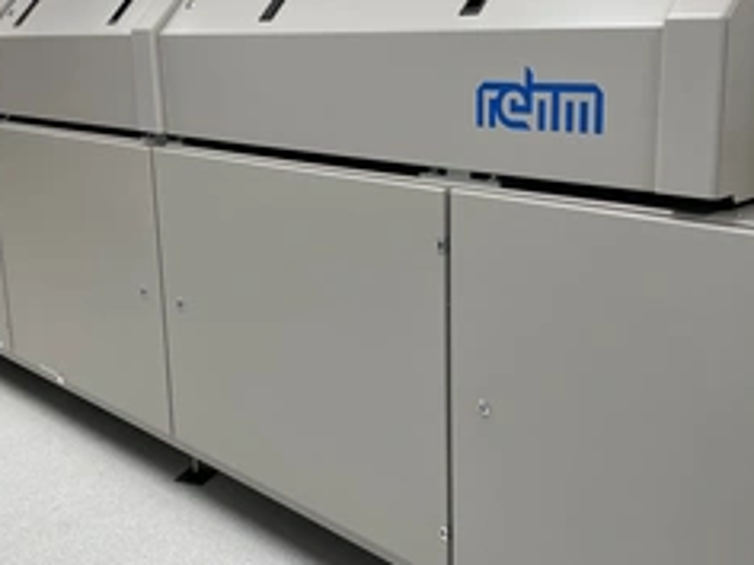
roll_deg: +1.3
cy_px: 265
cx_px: 361
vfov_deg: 32.9
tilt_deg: -15.3
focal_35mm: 44
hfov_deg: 42.9
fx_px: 958
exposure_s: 1/120
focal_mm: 4.25
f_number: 1.8
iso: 100
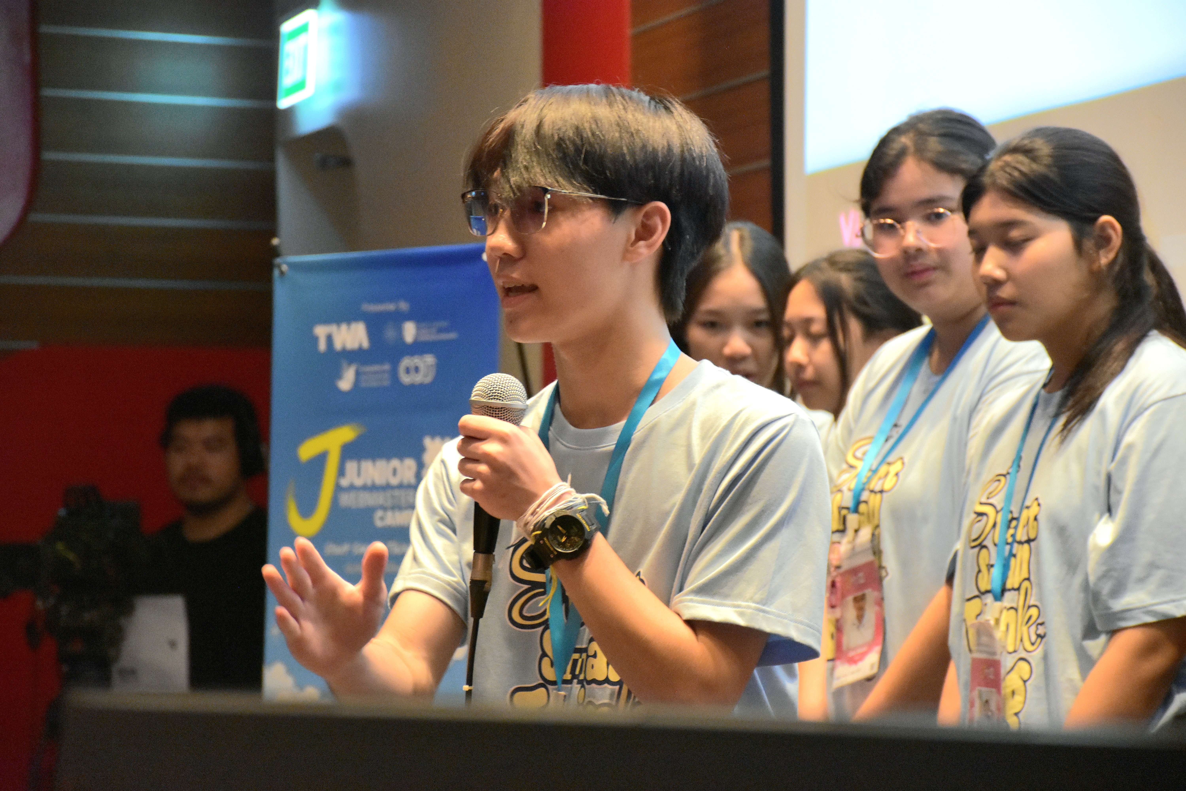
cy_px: 396
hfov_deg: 15.2
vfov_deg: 10.2
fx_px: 4447
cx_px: 593
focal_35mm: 135
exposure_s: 1/60.2
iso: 4000
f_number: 5.3
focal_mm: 90
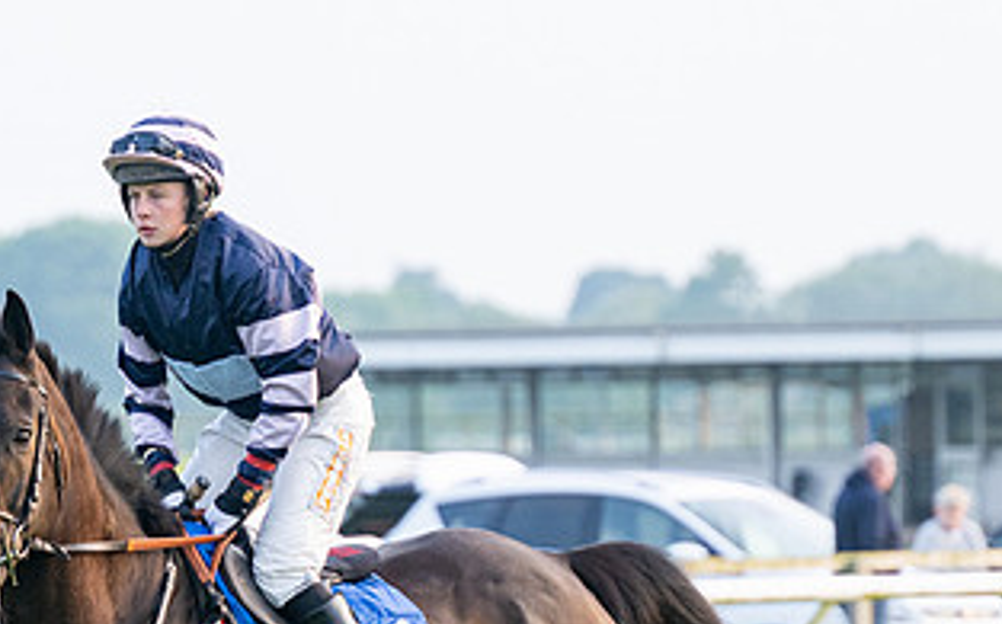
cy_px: 736
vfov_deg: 2.8
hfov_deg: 4.6
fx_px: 12605
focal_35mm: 462
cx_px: 462
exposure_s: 1/640
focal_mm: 155
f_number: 4
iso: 400
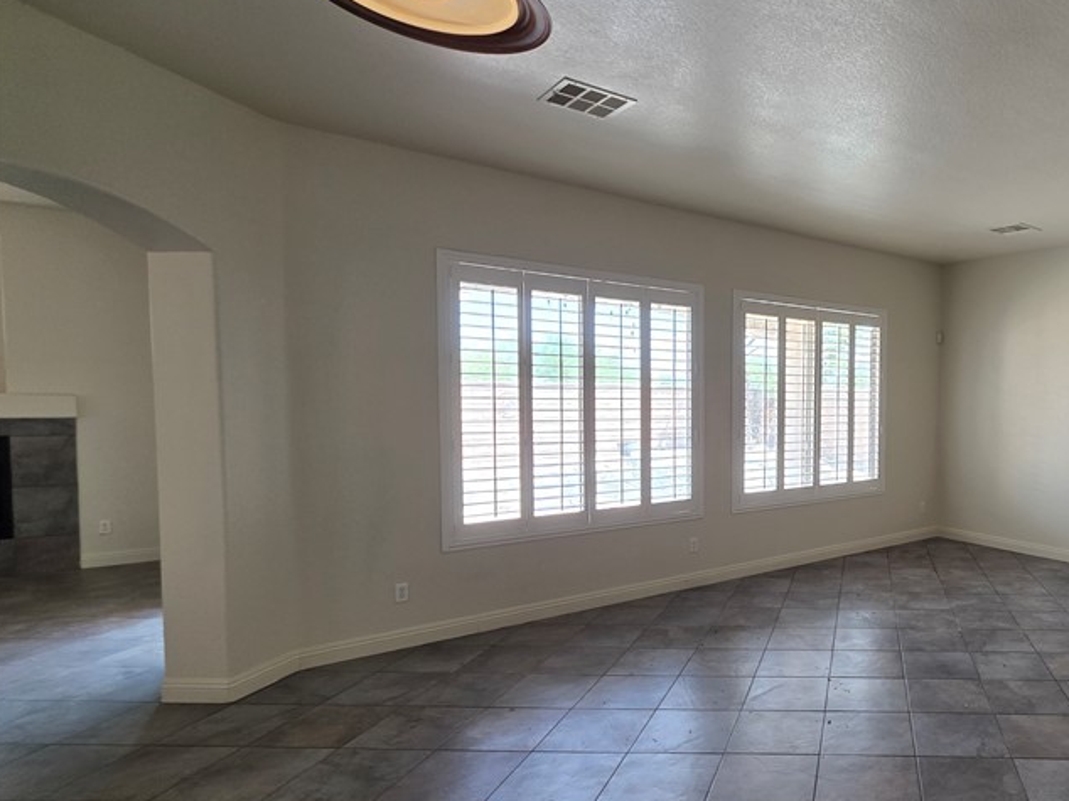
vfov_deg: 63.3
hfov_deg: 71.1
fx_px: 648
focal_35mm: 21
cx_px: 855
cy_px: 437
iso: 125
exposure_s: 1/120
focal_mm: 2.2
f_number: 1.9
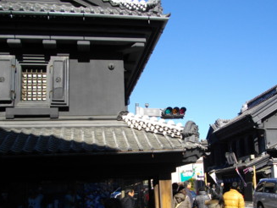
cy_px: 129
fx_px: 352
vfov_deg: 32.8
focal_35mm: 44
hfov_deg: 42.5
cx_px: 179
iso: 100
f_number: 2.9
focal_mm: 5.7
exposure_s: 1/800
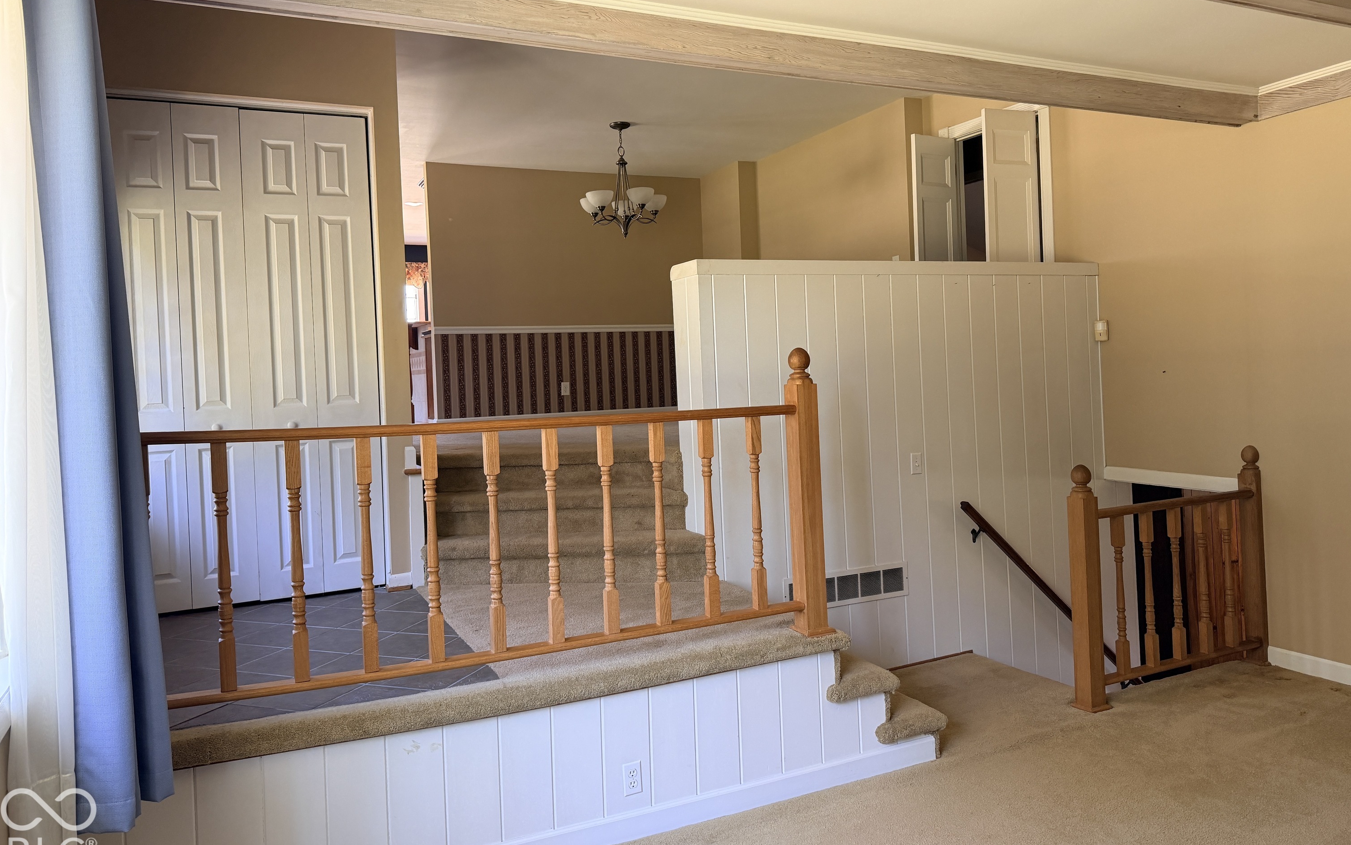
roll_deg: +2.8
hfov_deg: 70.4
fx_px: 957
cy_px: 361
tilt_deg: -0.6
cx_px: 682
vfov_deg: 47.5
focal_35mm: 26
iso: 200
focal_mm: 6.76
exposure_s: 1/77
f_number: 1.78
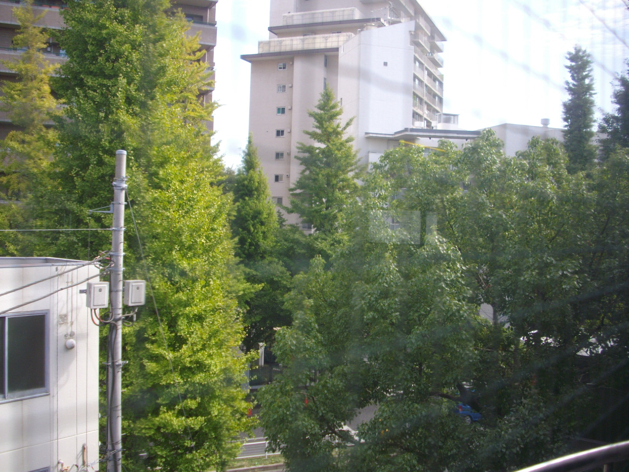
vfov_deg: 38.7
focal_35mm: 37
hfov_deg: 50.1
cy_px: 236
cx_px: 314
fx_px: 672
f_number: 2.8
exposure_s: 1/400
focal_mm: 6.2
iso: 100
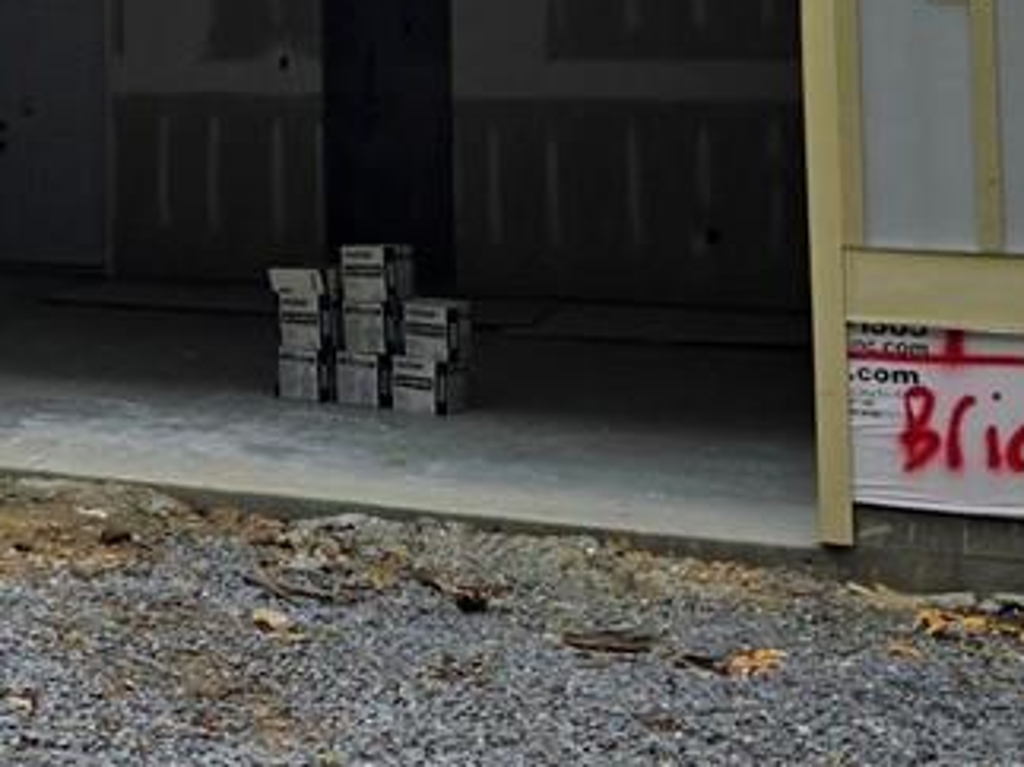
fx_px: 2159
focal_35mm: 73
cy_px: -60
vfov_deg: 19.4
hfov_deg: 24.2
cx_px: -203
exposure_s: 1/4889
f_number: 1.7
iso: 80
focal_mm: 6.3
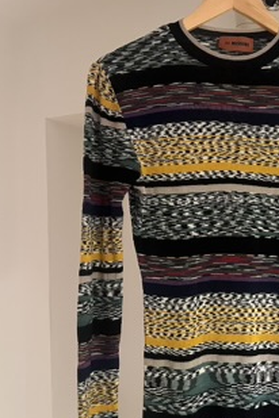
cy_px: 222
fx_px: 488
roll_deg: +1.7
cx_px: 237
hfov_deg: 30.8
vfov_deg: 46.4
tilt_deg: -0.6
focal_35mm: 42
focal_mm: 5.7
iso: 200
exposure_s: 1/60
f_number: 1.5
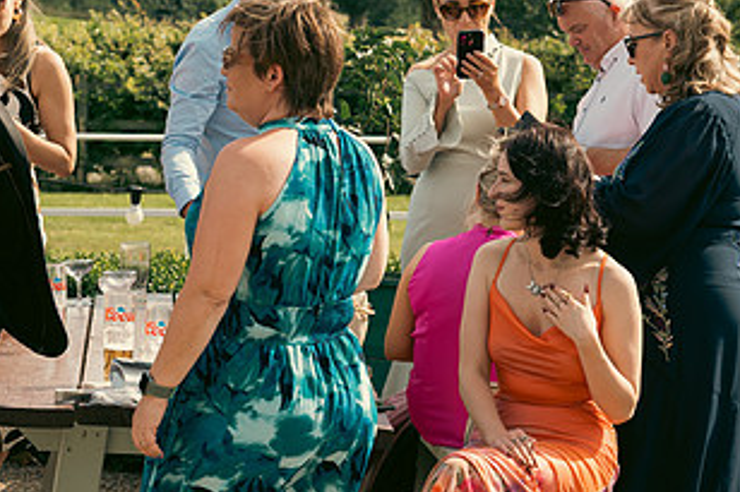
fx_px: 3410
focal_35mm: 166
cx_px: 209
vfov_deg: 8.3
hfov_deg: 12.4
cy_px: 212
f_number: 5
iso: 125
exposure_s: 1/400
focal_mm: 59
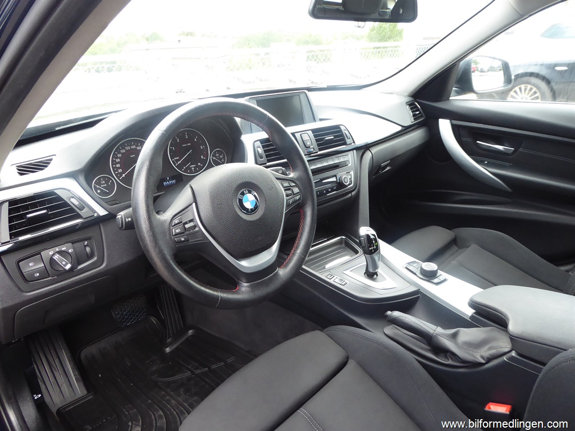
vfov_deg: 54.9
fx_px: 415
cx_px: 288
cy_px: 216
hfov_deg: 69.4
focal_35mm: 25
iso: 320
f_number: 3.3
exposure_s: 1/60
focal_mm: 4.3
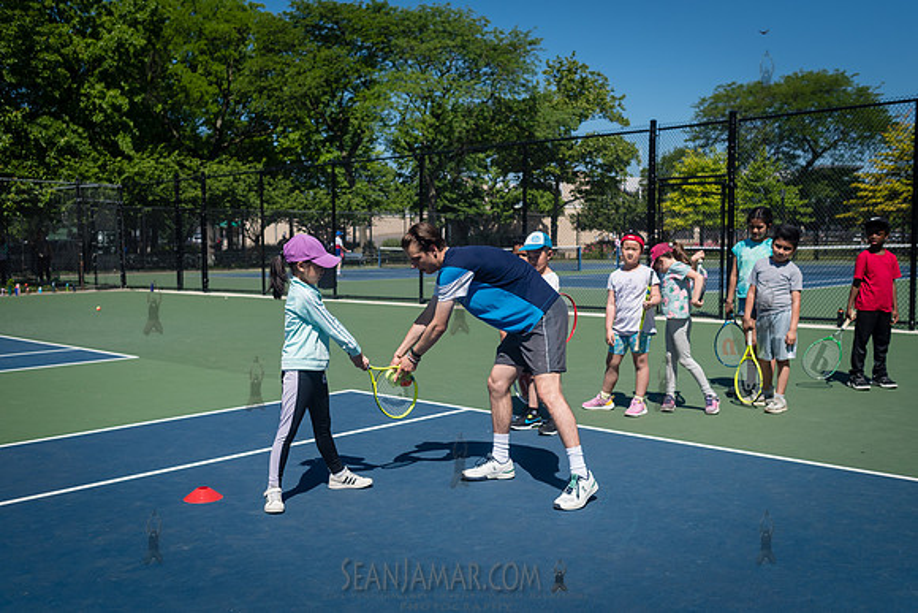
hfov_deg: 53.4
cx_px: 454
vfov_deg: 37.1
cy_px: 307
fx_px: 912
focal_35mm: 36
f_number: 4
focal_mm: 35
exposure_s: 1/2500
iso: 200
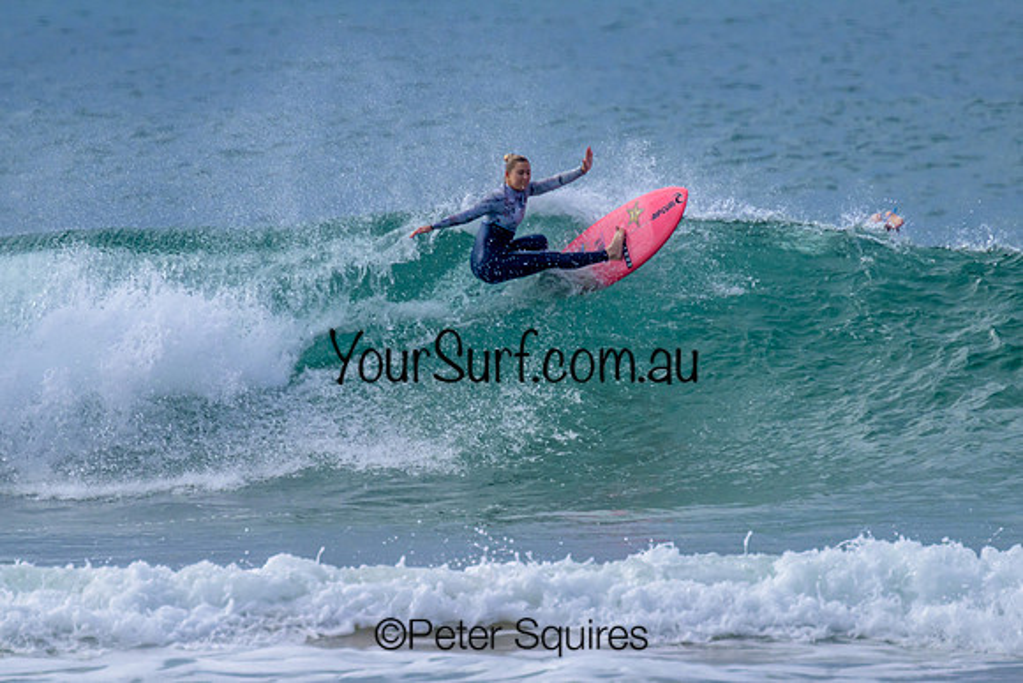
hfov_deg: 1.9
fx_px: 31200
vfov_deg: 1.3
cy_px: 310
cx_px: 484
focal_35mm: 1098
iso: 900
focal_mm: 800
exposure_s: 1/2000
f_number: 11
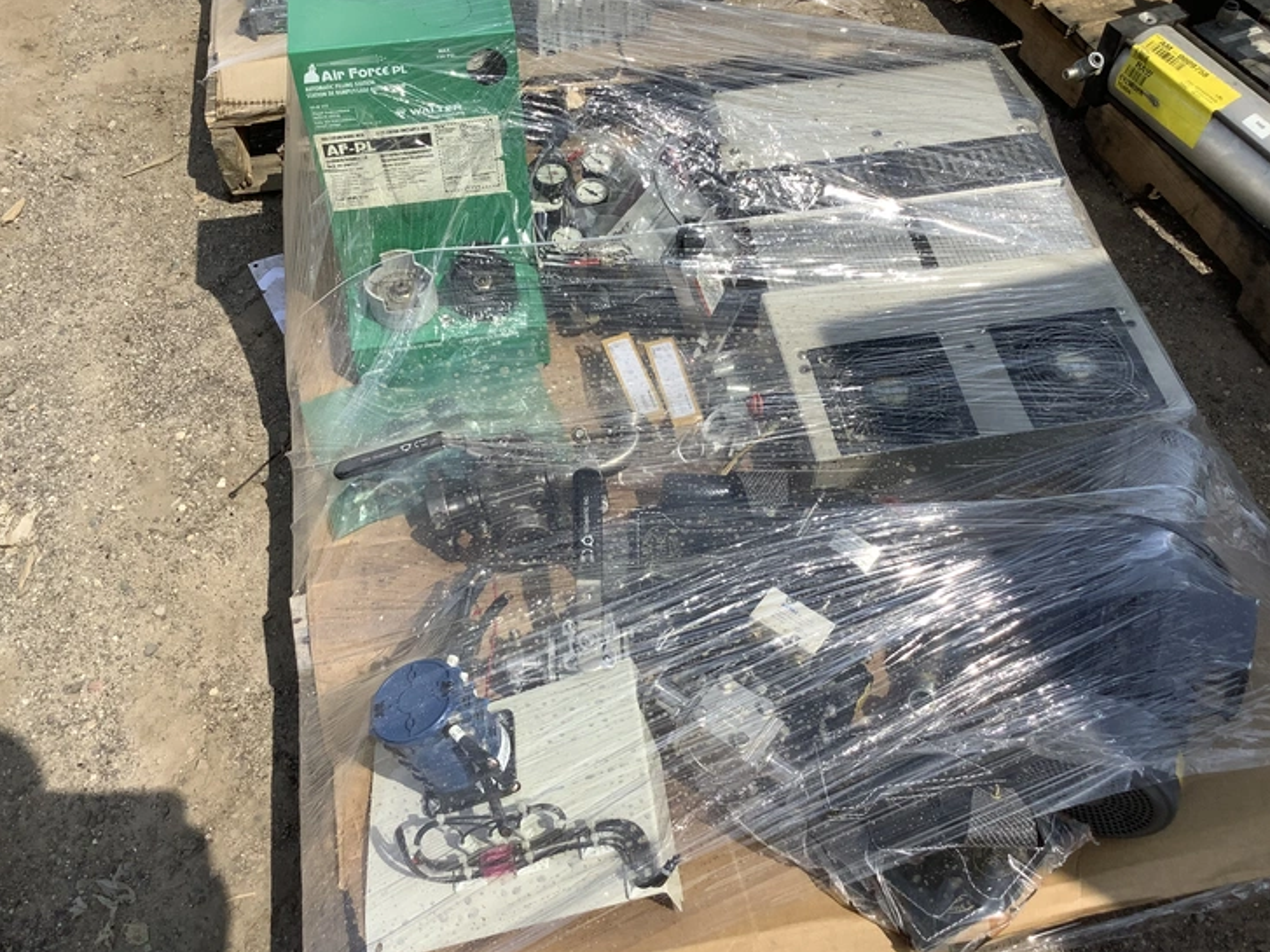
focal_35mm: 32
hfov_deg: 56.8
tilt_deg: -53.8
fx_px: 1174
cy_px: 478
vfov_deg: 44.1
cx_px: 625
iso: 25
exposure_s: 1/2037
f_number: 2.4
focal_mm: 3.3
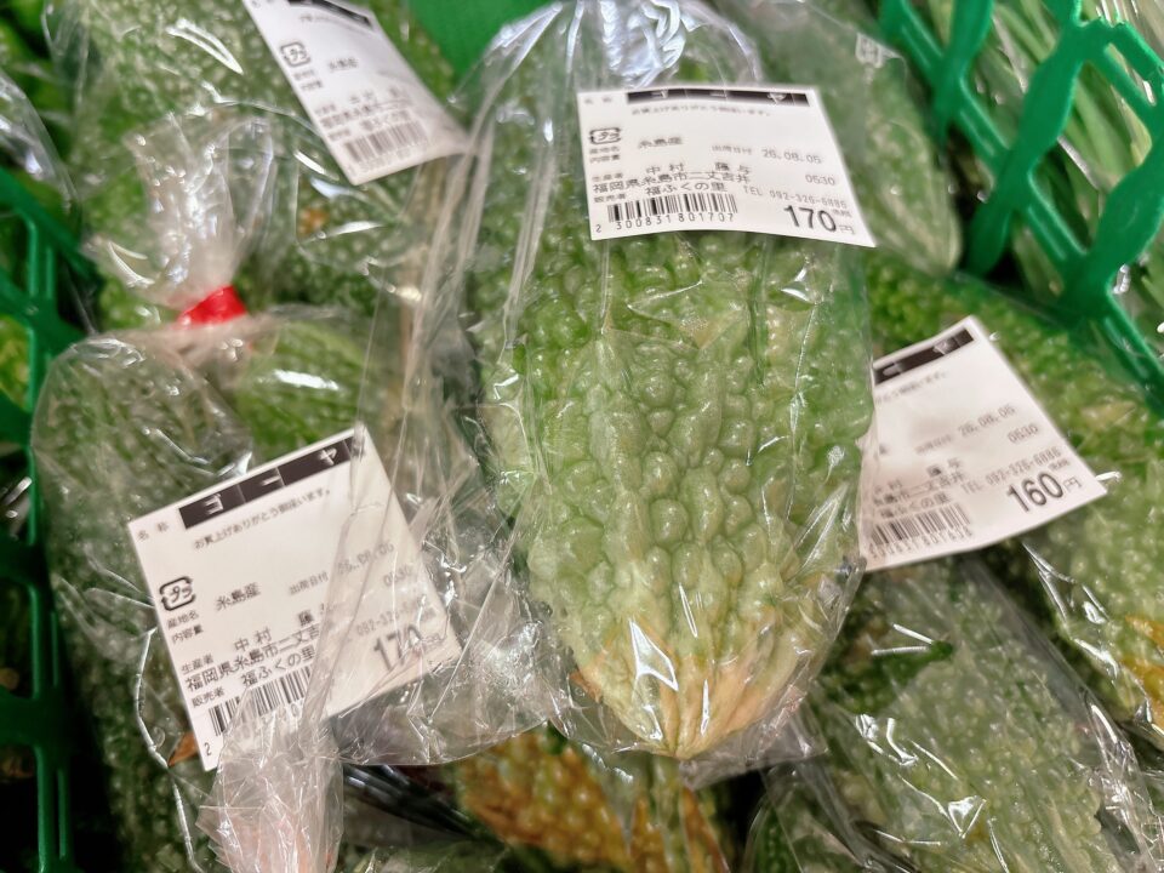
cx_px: 582
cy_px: 436
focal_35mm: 26
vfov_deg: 53.1
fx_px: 874
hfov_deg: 67.3
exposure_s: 1/60
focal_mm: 5.96
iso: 160
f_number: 1.6
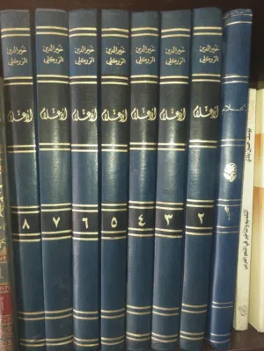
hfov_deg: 53.1
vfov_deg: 67.3
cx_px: 132
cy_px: 176
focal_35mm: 26
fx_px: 264
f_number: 1.9
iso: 64
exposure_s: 1/100
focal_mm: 3.6
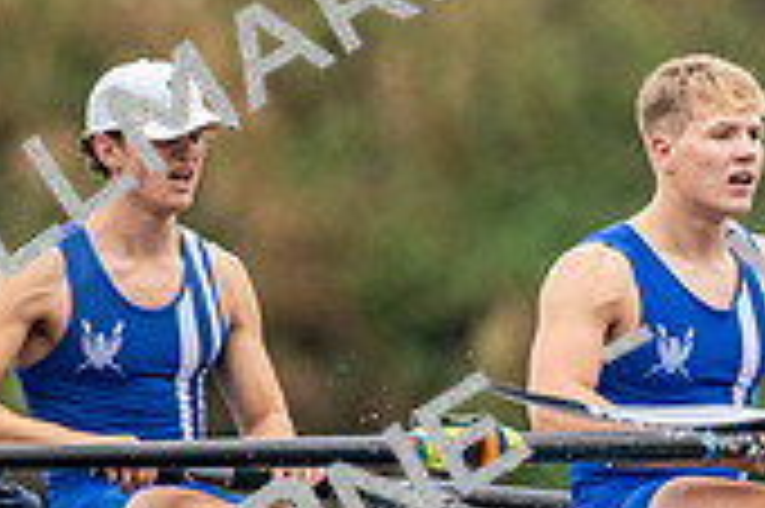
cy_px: 321
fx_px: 43435
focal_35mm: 2046
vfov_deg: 0.7
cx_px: 1282
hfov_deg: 1.0
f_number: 4
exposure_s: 1/2500
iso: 4000
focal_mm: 600
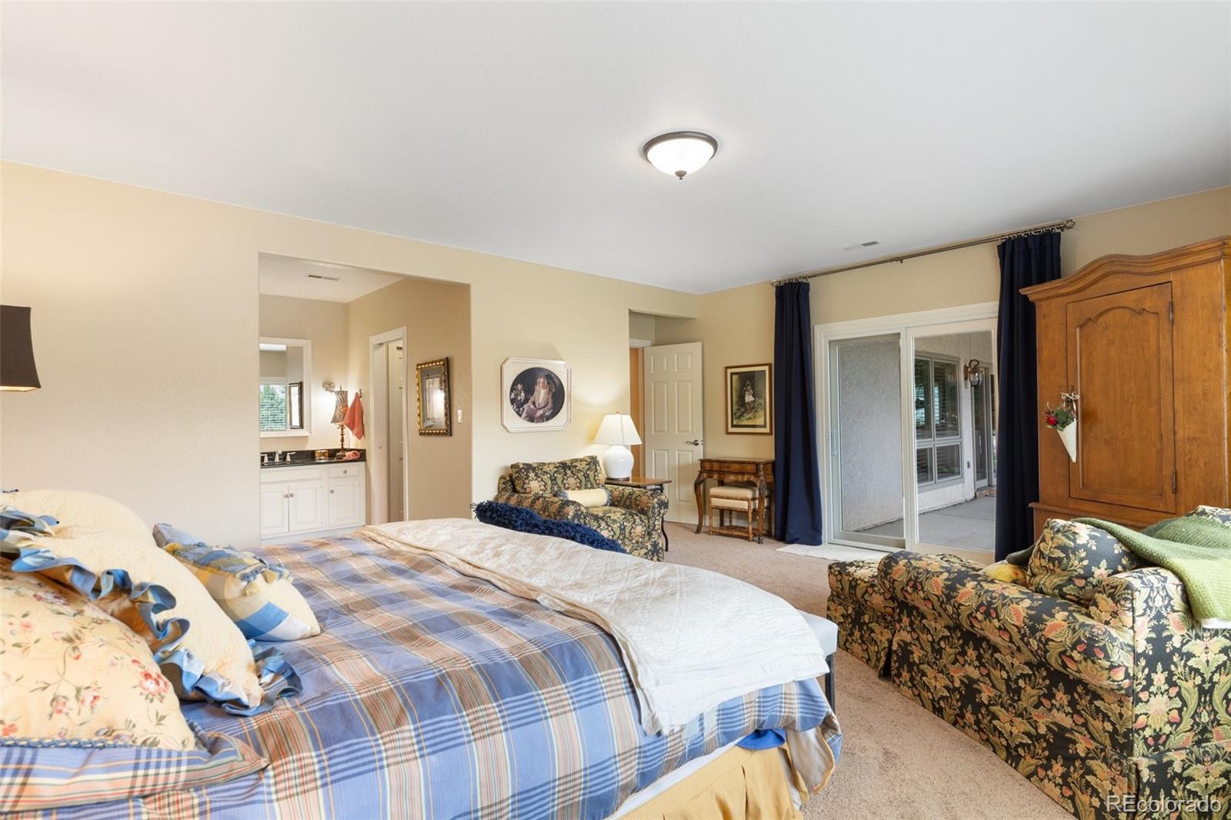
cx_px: 616
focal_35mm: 17
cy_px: 410
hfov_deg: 93.3
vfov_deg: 70.4
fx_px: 581
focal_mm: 17
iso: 400
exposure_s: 1/4
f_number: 8
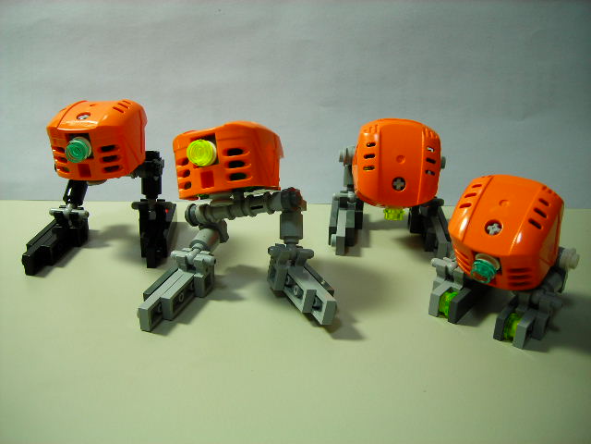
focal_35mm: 38
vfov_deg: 37.7
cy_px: 222
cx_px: 296
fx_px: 649
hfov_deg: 49.0
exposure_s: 1/6
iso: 50
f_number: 3.2
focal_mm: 6.3
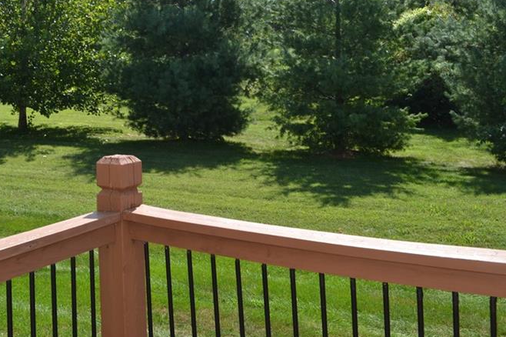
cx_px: 154
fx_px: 590
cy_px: 79
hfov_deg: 45.4
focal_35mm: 42
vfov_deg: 31.2
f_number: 8
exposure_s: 1/200
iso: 100
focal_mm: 18
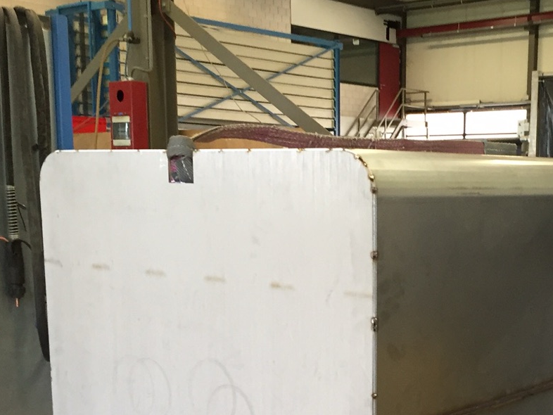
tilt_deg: -9.7
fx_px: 943
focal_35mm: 59
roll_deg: -2.0
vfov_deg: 24.4
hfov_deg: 32.0
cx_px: 430
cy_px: 343
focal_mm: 4.15
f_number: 2.2
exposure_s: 1/33
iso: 125
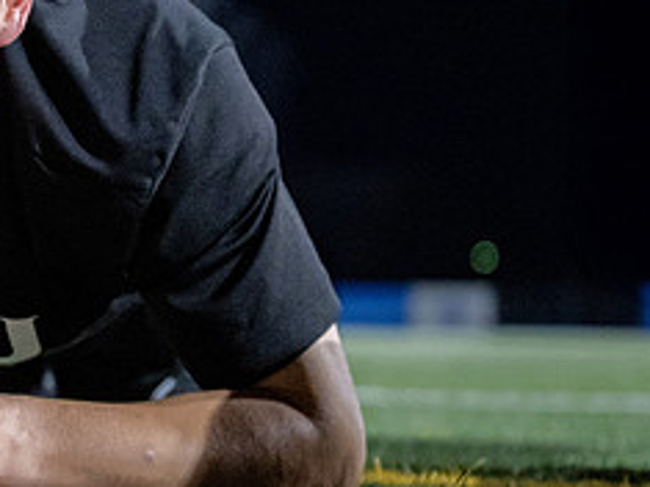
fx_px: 3078
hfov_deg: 11.8
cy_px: 208
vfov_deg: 9.0
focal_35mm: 164
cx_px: -107
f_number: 2.8
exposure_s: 1/250
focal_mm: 50
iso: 2000
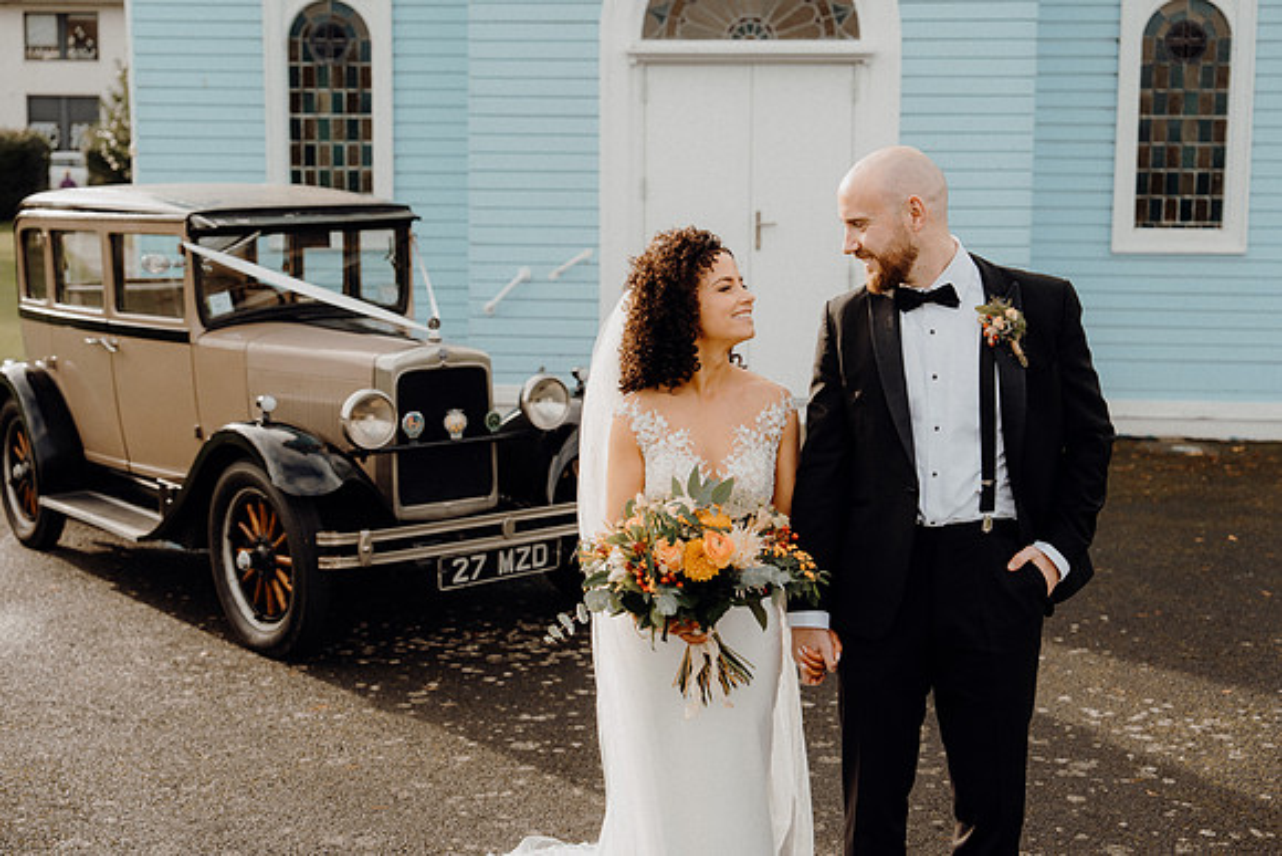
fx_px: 1888
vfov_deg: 25.5
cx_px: 641
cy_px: 428
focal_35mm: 53
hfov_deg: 37.5
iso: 125
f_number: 3.5
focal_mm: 53
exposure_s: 1/500
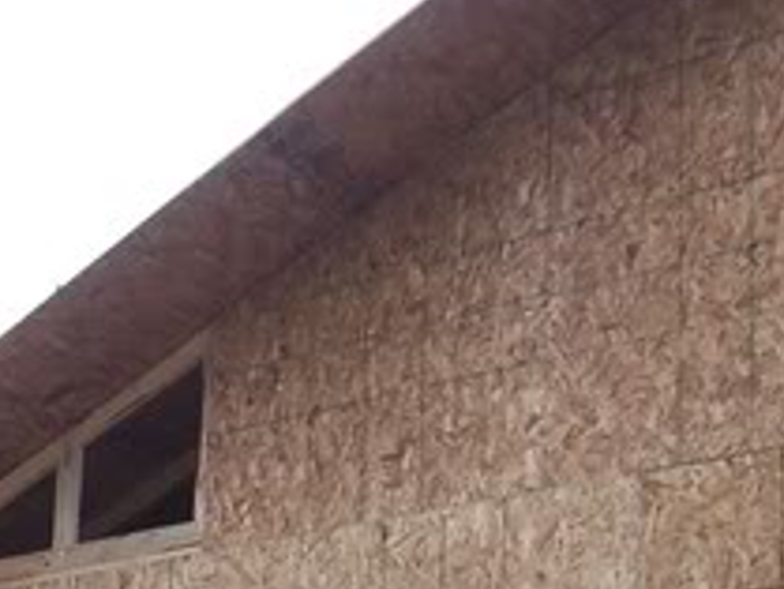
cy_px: 885
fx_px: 1994
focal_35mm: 88
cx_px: -195
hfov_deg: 20.6
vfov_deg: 15.5
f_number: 2.8
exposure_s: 1/200
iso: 64
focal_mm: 3.8
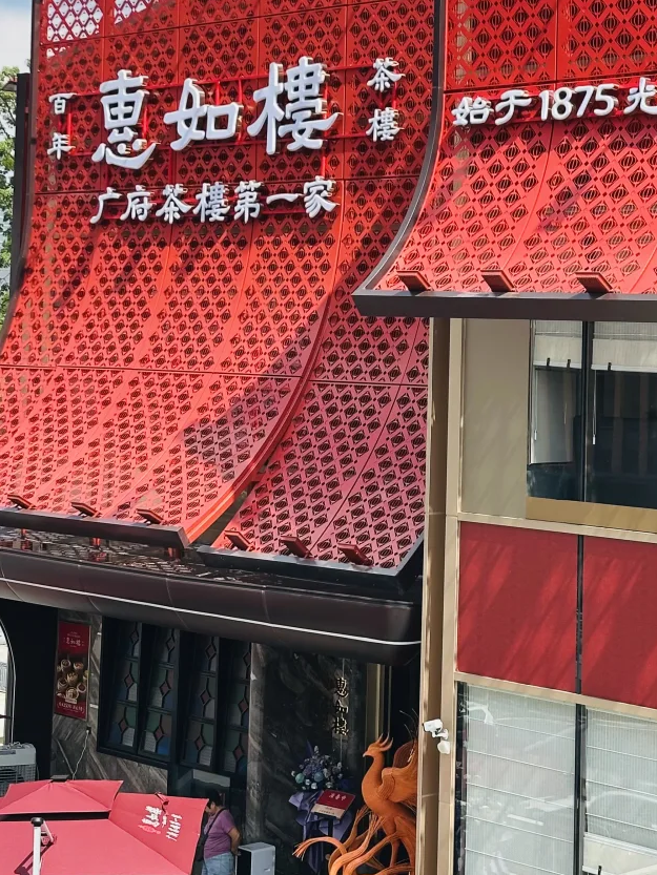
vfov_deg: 23.3
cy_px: 191
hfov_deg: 17.7
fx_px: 2100
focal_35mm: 83
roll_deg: -2.1
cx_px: 440
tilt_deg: +4.7
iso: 64
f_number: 1.78
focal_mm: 6.86
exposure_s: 1/1120
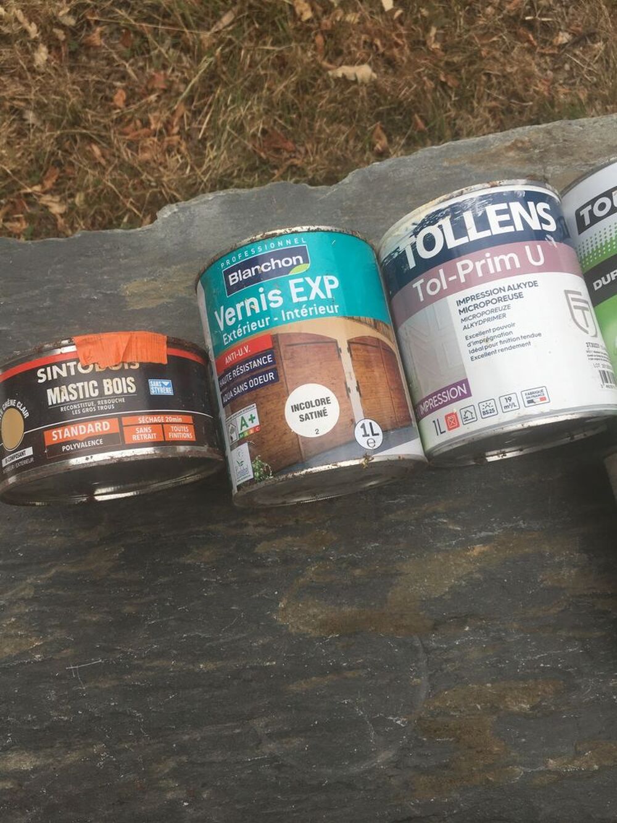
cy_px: 412
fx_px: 689
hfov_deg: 48.2
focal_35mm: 29
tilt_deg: -73.0
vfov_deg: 61.7
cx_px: 308
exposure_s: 1/392
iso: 25
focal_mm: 4.15
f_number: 2.2
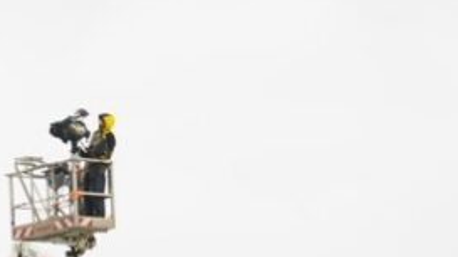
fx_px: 4999
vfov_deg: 2.9
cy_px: 728
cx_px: 129
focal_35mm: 412
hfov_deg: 5.2
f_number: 4.5
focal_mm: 45
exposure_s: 1/80
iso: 200
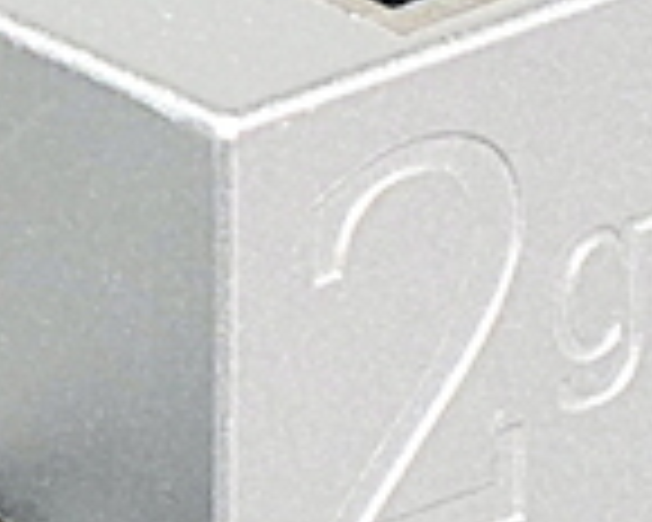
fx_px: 24989
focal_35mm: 1295
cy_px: 994
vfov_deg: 1.2
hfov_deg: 1.5
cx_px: 400
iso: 200
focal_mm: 35.8
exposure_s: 1/3.2
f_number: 5.6
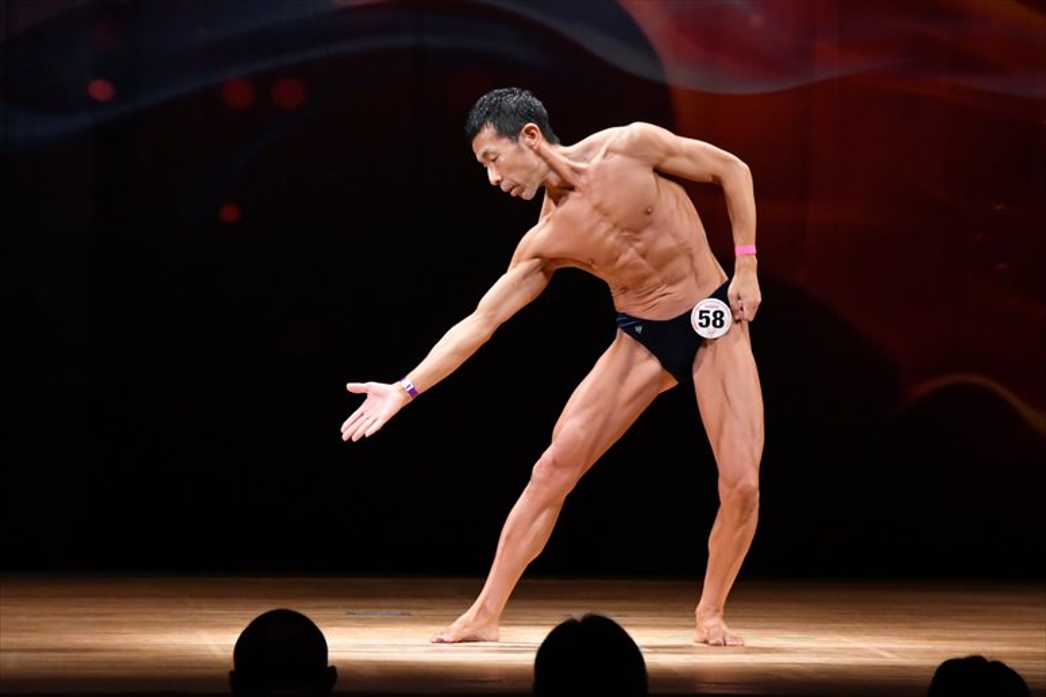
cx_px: 523
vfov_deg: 4.8
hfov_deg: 7.2
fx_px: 8277
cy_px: 348
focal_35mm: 285
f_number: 5.6
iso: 4000
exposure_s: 1/400
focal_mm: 190
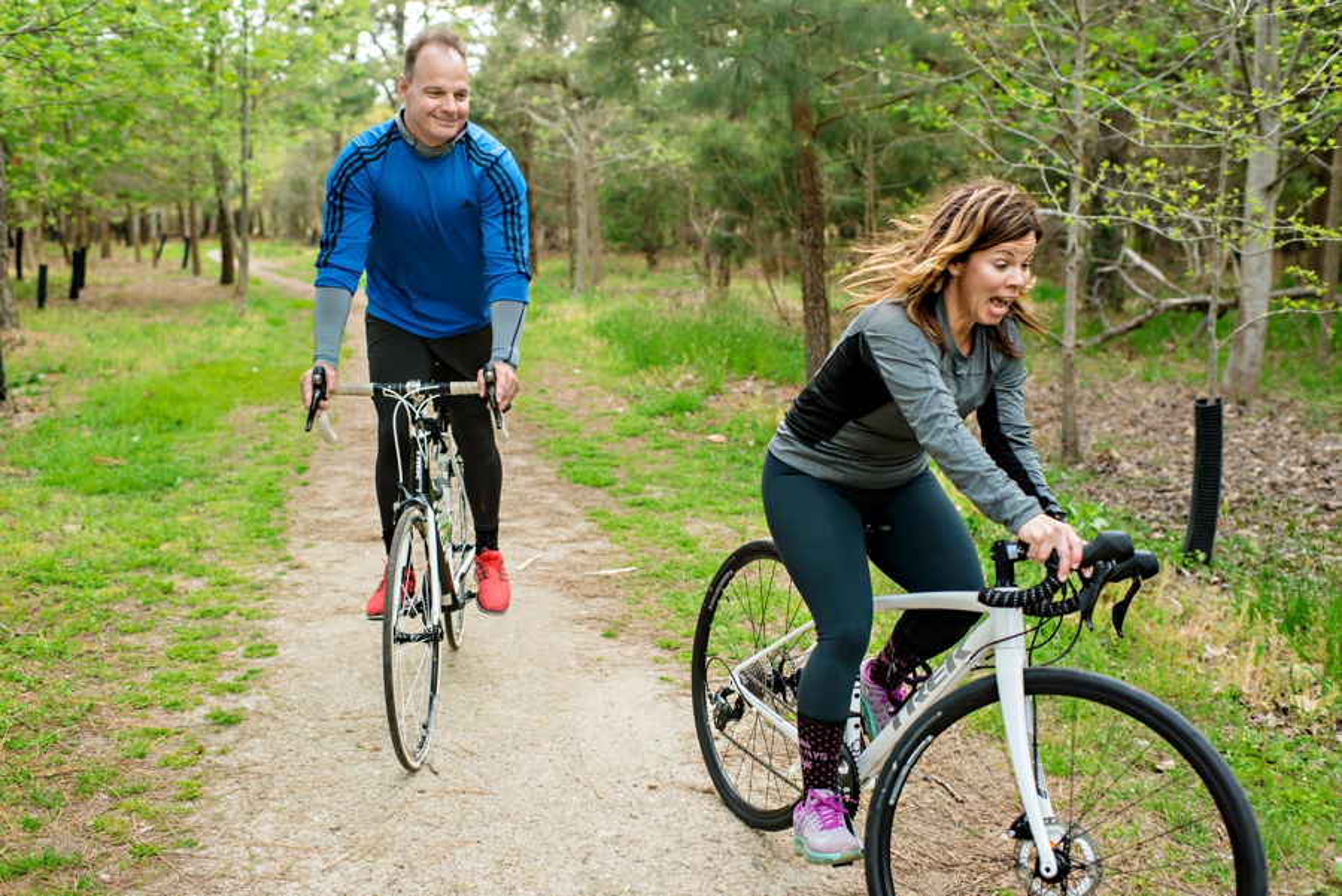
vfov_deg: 37.9
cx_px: 671
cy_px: 448
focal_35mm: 35
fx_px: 1305
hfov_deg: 54.4
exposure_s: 1/320
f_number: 2.8
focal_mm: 35
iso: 250
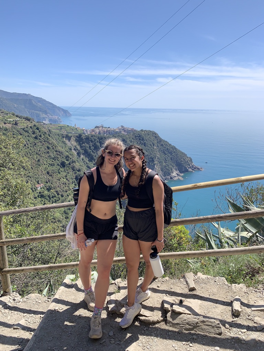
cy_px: 176
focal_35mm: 26
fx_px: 264
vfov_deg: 67.3
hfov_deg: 53.1
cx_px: 132
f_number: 1.8
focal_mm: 4.25
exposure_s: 1/1490
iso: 25
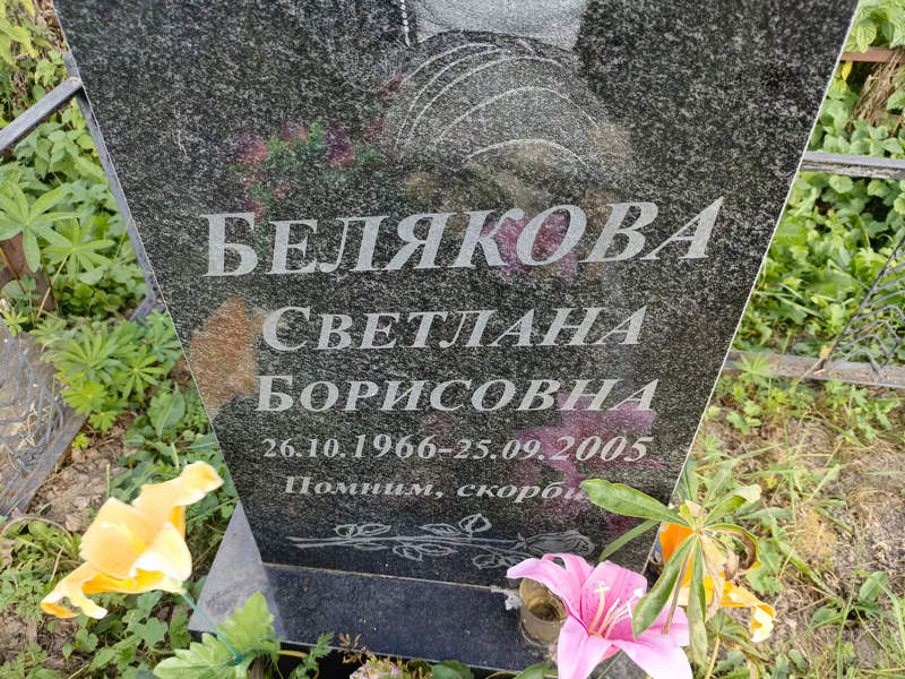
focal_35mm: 25
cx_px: 452
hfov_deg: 69.4
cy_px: 340
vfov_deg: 54.9
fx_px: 654
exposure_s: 1/122
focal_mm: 4.76
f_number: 1.69
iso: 112
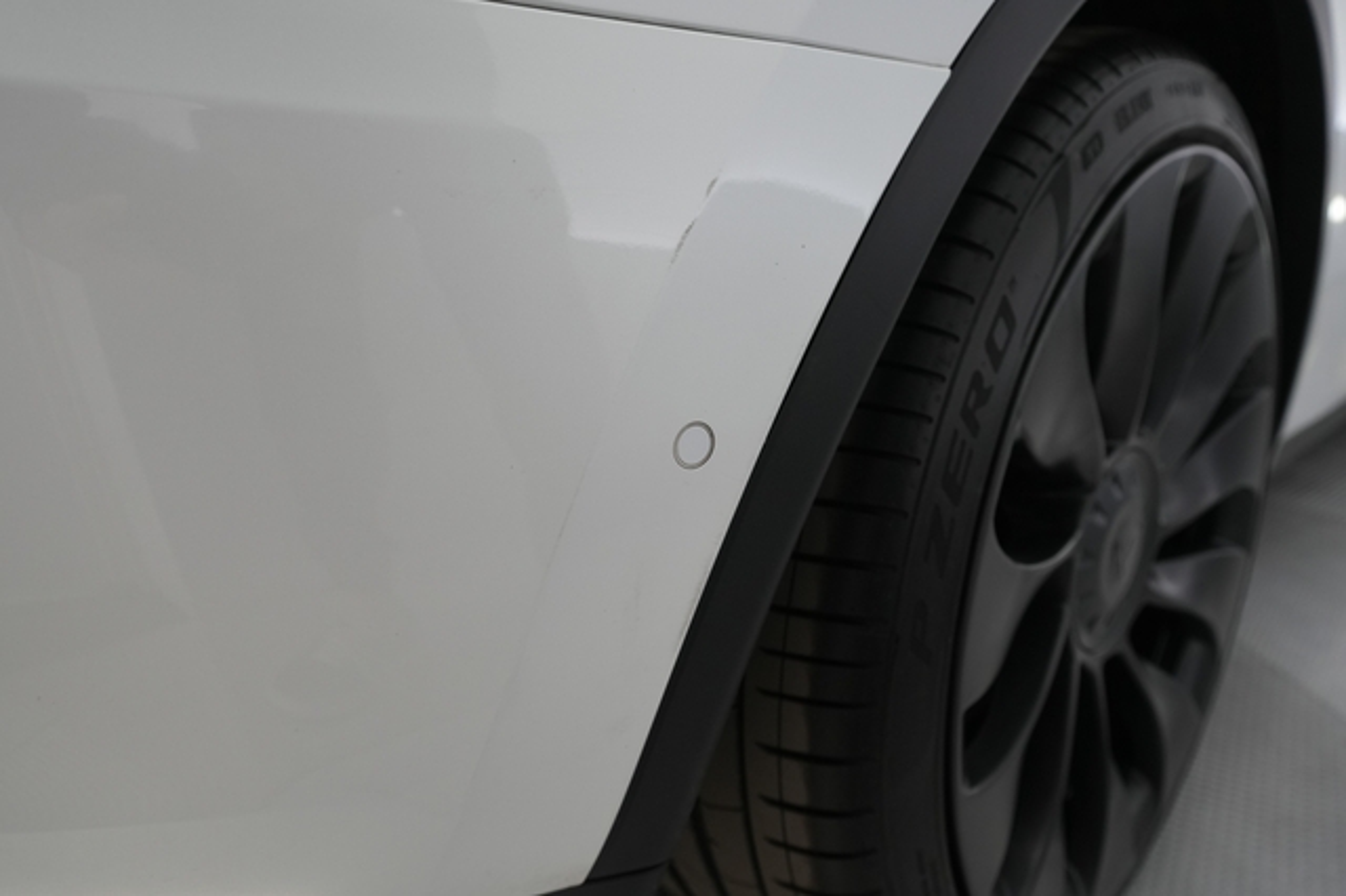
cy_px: 448
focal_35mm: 28
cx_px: 673
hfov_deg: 65.5
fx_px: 1046
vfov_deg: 46.4
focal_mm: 28
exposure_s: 1/100
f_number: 4.5
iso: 1000
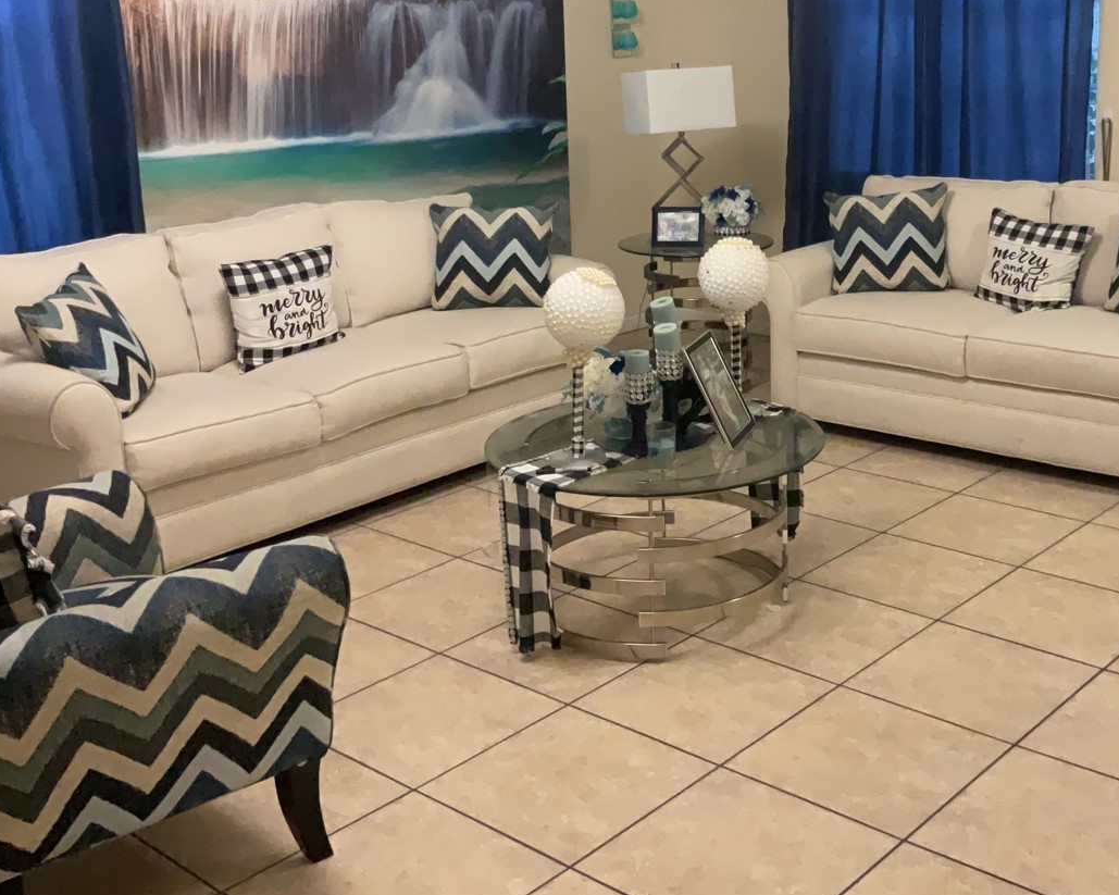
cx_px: 709
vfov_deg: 33.6
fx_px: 1457
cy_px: 250
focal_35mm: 44
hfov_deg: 41.7
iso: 250
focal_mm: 3
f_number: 1.8
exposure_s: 1/60
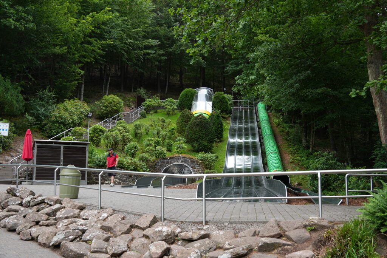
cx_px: 194
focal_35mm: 36
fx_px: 387
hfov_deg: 53.1
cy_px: 129
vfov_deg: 36.9
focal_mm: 24
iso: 100
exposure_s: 1/50
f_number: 4.5
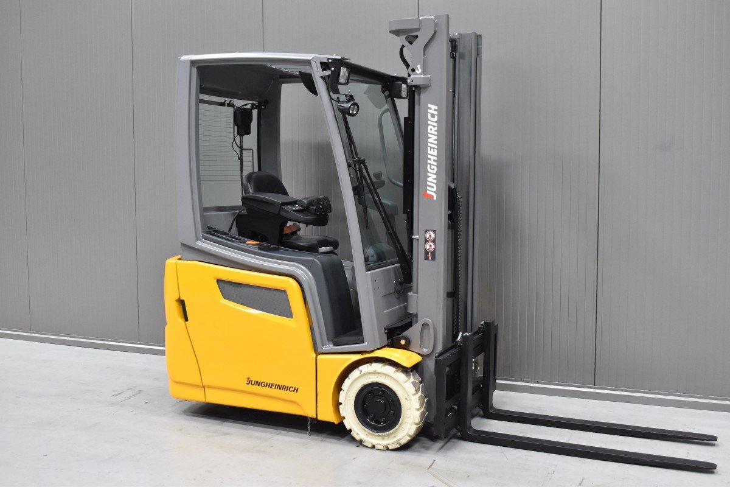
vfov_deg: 34.2
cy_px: 244
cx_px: 365
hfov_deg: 49.6
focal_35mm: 39
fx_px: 791
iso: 1600
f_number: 5.6
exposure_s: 1/30
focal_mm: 26
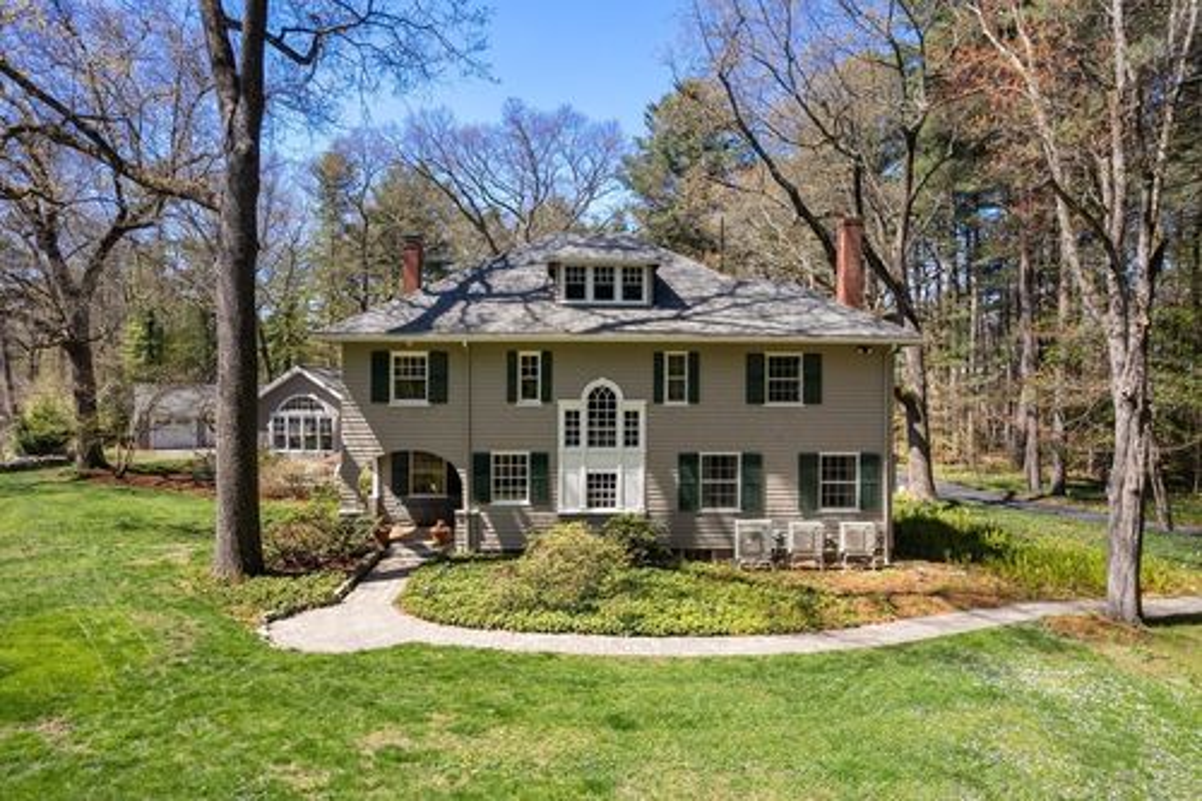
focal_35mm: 22
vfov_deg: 57.2
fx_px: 734
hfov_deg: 78.6
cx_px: 601
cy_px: 400
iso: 100
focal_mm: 8.38
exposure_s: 1/500
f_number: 2.8
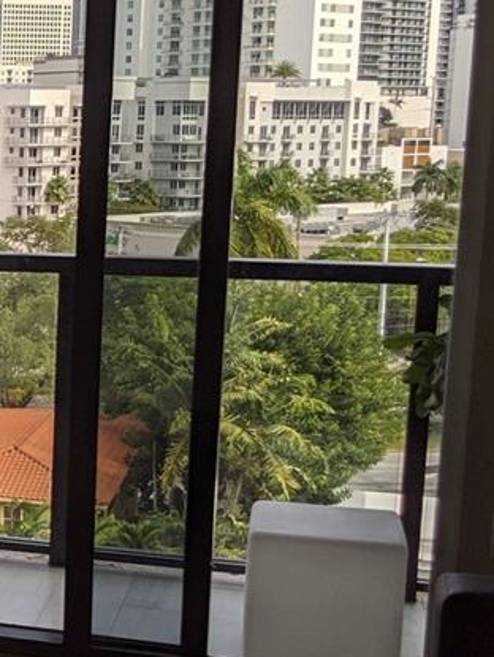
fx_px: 1482
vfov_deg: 24.9
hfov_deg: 17.4
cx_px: -201
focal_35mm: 78
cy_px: 407
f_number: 1.8
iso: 54
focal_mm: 4.44
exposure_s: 1/1675
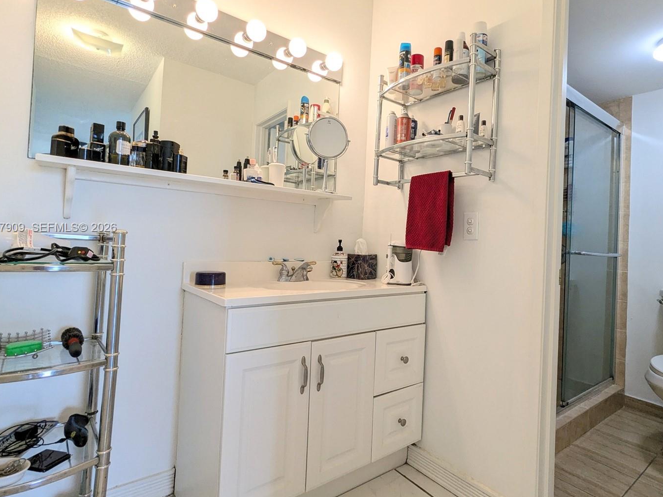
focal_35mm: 19
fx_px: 364
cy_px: 228
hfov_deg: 84.5
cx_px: 357
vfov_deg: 68.6
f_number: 2.2
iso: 115
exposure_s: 1/60
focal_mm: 2.35
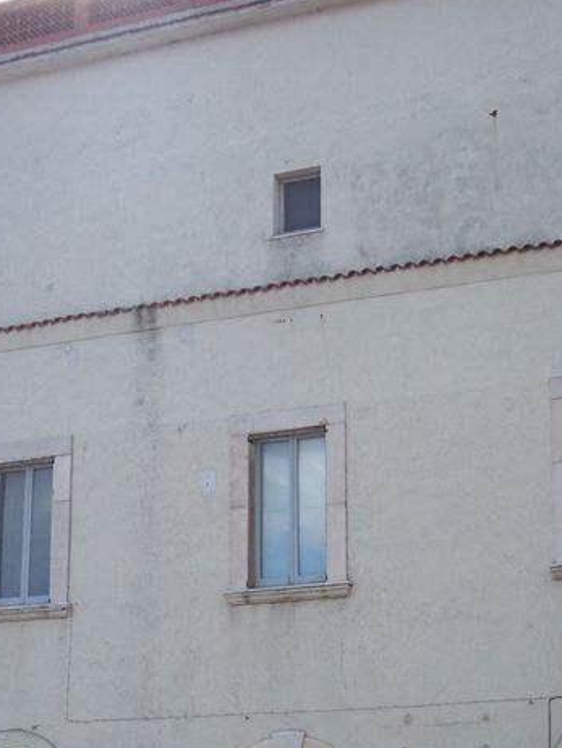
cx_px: 345
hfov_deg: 20.4
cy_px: 525
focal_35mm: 72
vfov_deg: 26.8
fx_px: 1557
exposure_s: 1/750
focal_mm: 8
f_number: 3.4
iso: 100
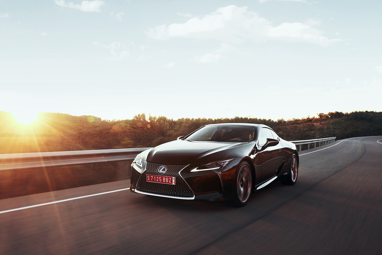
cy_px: 128
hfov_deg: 55.8
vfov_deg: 38.9
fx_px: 361
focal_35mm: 34
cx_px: 191
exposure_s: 1/30
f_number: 8
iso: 640
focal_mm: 34
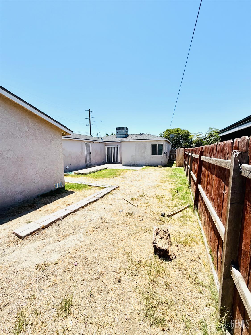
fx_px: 135
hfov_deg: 85.7
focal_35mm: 14
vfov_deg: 102.0
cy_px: 168
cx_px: 126
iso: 20
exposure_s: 1/1464
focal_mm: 2.22
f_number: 2.2
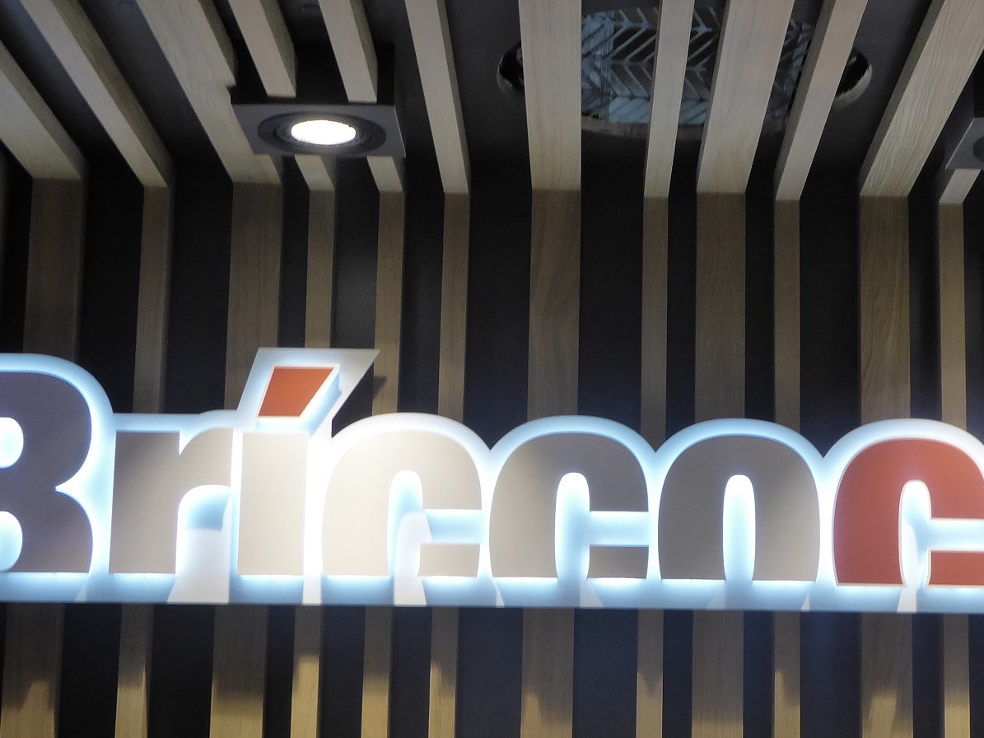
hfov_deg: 25.2
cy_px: 482
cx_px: 646
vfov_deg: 19.1
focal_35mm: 77
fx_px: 2189
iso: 250
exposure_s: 1/60
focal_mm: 7.8
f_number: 3.9
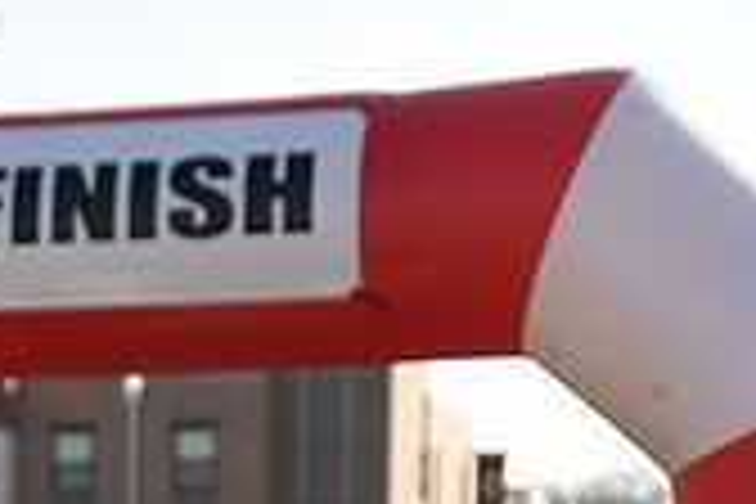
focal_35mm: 179
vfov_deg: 7.5
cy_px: 821
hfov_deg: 11.2
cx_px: -238
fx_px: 3759
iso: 100
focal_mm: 52
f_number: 2.8
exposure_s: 1/1250
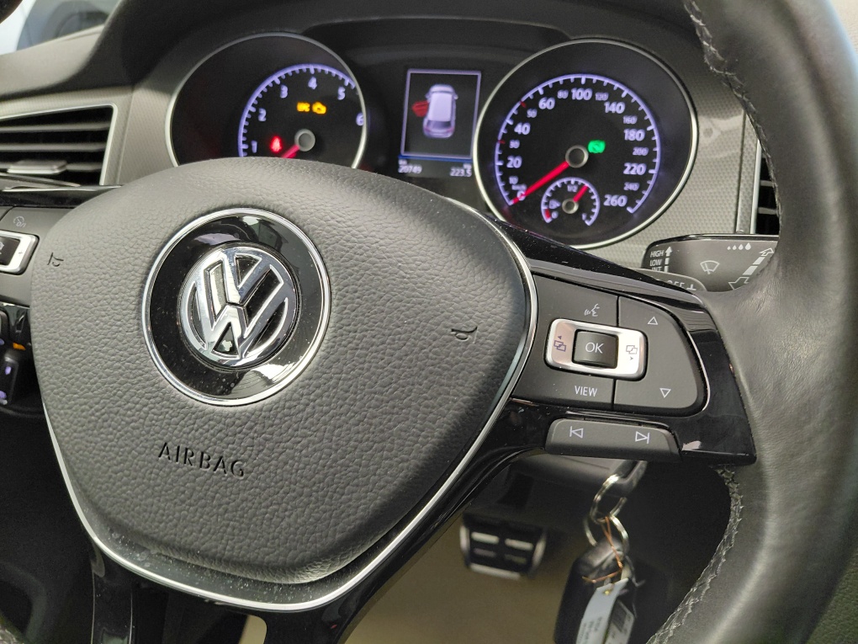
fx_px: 620
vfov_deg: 54.9
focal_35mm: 25
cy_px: 322
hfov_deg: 69.4
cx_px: 429
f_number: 1.8
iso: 400
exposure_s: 1/50.1
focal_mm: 4.69
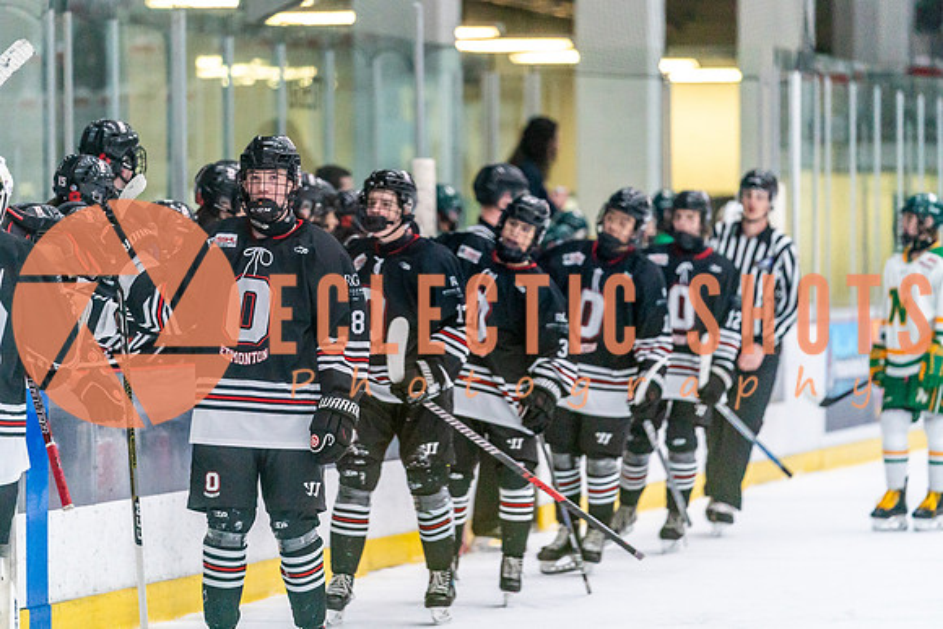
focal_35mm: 239
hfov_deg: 8.6
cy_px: 265
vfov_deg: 5.8
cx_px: 398
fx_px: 6252
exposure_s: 1/1250
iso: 3200
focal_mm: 200
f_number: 2.8
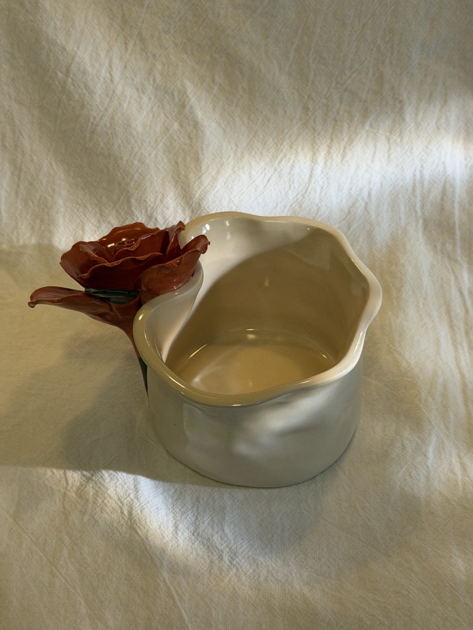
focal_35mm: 48
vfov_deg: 39.7
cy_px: 315
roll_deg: +0.7
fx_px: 875
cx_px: 236
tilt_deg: -44.8
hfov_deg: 30.3
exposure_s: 1/121
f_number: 1.78
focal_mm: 6.76
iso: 64
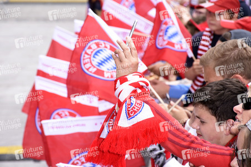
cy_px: 84
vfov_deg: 6.5
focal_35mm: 210
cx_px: 126
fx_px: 1463
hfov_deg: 9.8
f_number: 6.3
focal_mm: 140
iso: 125
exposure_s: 1/160
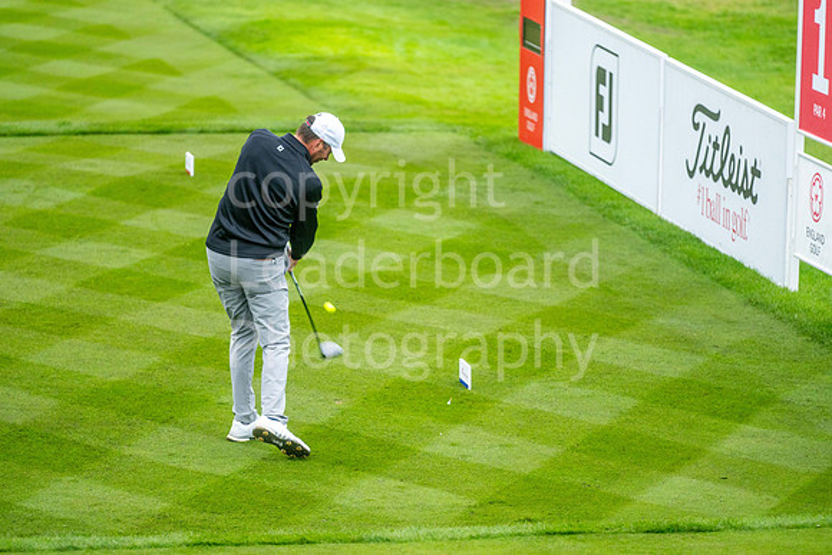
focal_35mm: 300
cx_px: 416
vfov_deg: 4.6
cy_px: 278
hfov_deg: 6.9
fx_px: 6935
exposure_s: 1/640
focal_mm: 300
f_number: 4.5
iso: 1000
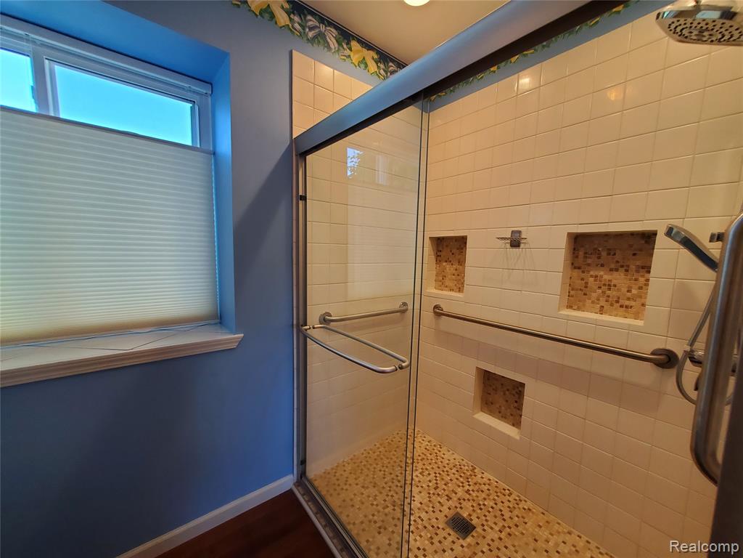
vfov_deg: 89.9
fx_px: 279
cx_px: 372
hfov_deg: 106.2
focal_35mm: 13
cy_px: 279
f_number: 2.2
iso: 100
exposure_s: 1/60
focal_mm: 1.8
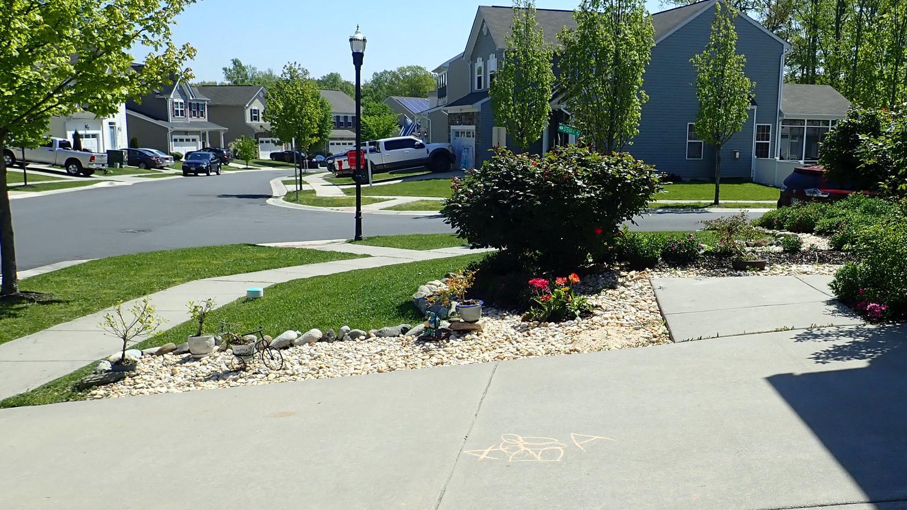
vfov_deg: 32.8
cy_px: 293
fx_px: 866
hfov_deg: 54.9
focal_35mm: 36
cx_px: 546
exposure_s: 1/200
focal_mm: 4.5
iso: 100
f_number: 8
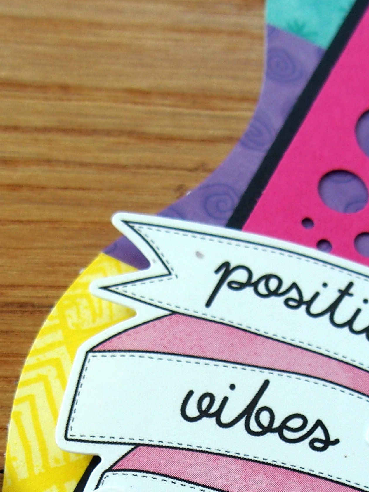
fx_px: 938
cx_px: 215
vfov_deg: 27.5
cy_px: 508
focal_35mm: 66
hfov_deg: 22.2
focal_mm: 6
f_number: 2.8
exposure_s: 1/80
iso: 100
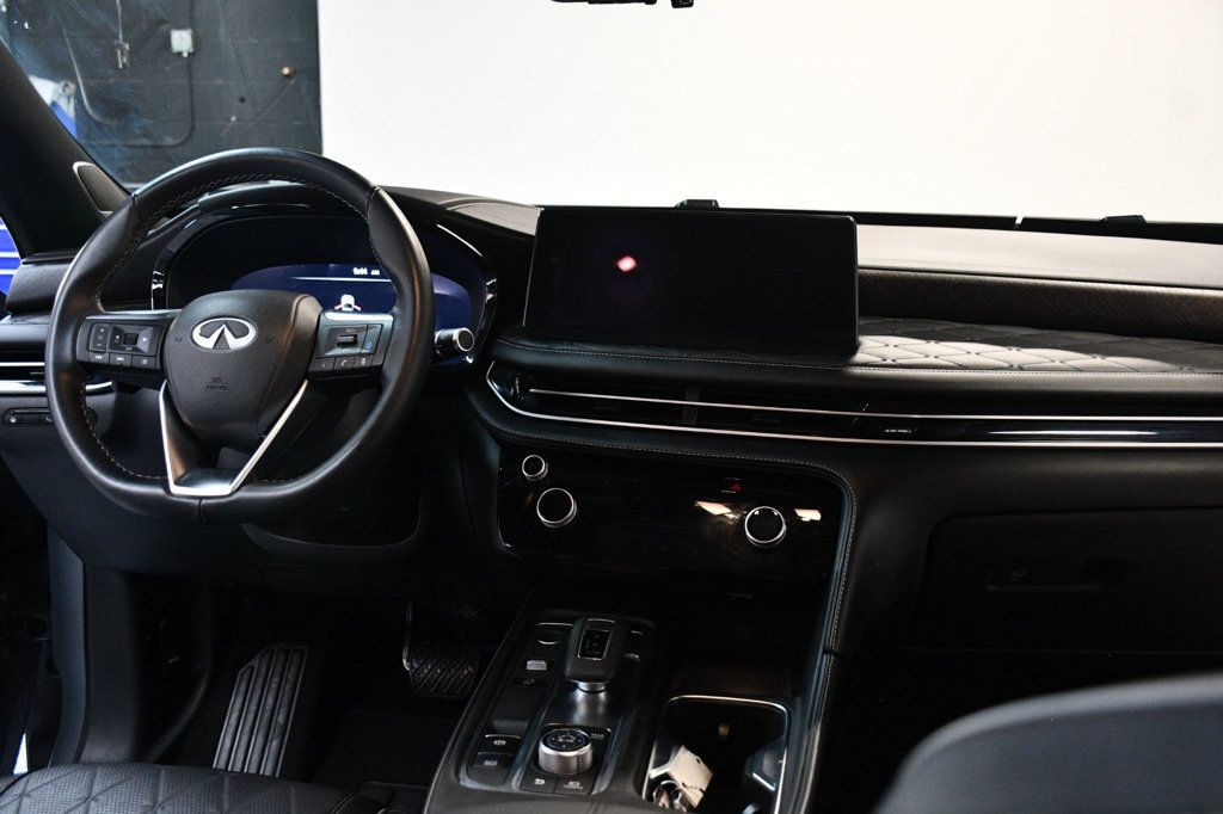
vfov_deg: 36.8
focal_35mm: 36
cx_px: 612
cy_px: 407
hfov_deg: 53.1
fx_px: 1223
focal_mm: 24
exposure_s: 1/60
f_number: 3.8
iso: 3200
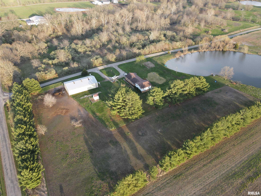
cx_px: 130
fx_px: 181
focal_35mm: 24
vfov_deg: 56.8
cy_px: 98
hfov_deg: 71.6
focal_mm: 4.5
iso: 110
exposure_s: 1/80
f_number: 2.8
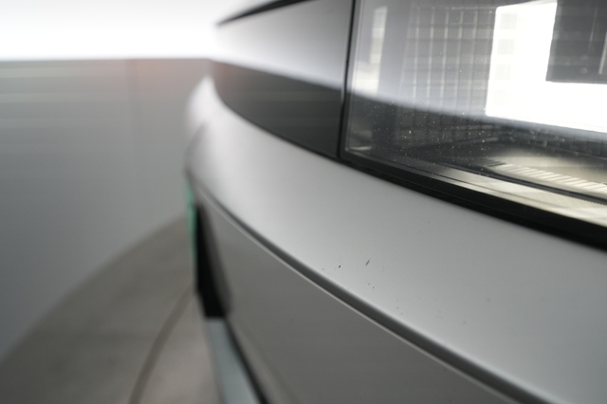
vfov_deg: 46.4
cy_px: 202
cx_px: 304
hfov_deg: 65.5
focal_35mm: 28
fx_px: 472
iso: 1250
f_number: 4.5
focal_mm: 28
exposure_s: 1/100
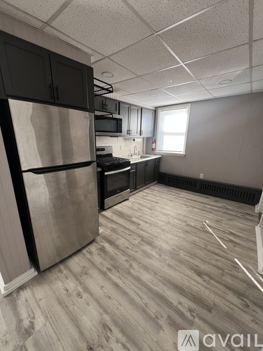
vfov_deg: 106.2
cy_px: 176
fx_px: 132
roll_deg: -0.4
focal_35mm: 13
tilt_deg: -15.3
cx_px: 132
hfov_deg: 89.9
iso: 80
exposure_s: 1/99
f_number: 1.8
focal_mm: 1.57
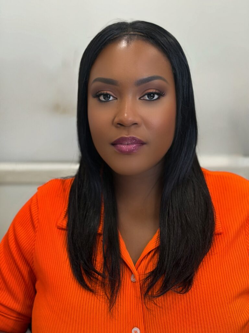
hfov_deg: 30.3
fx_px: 460
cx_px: 124
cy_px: 166
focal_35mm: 48
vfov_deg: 39.7
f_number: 1.78
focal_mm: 6.76
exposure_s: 1/84
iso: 100
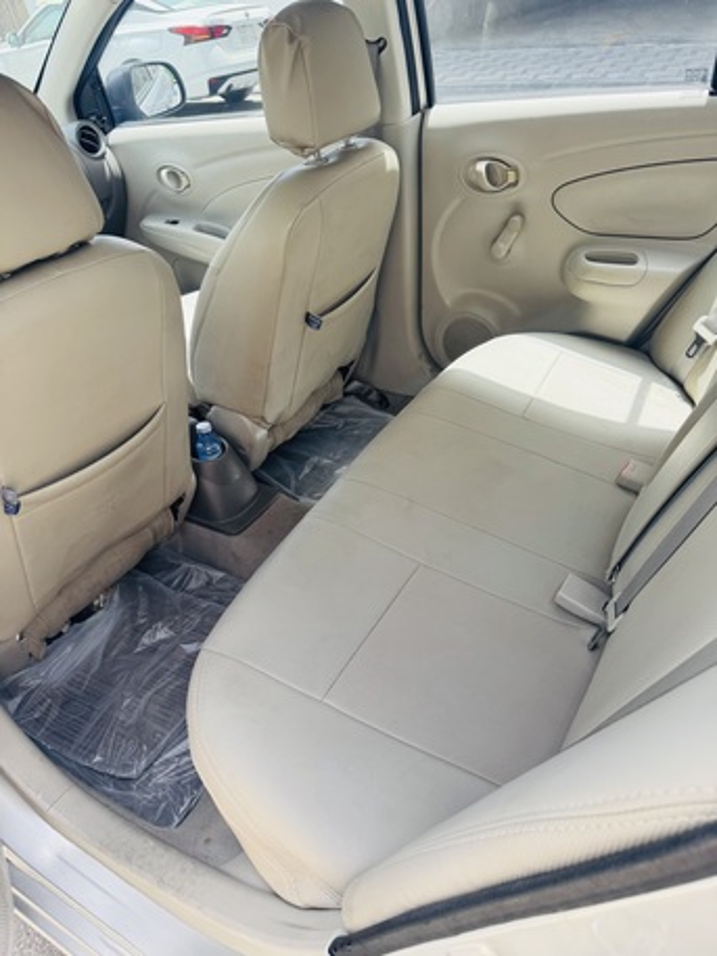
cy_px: 478
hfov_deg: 56.8
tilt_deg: -36.1
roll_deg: +6.3
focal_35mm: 24
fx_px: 663
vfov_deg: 71.6
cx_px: 358
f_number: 1.78
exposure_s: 1/425
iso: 80
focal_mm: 6.76
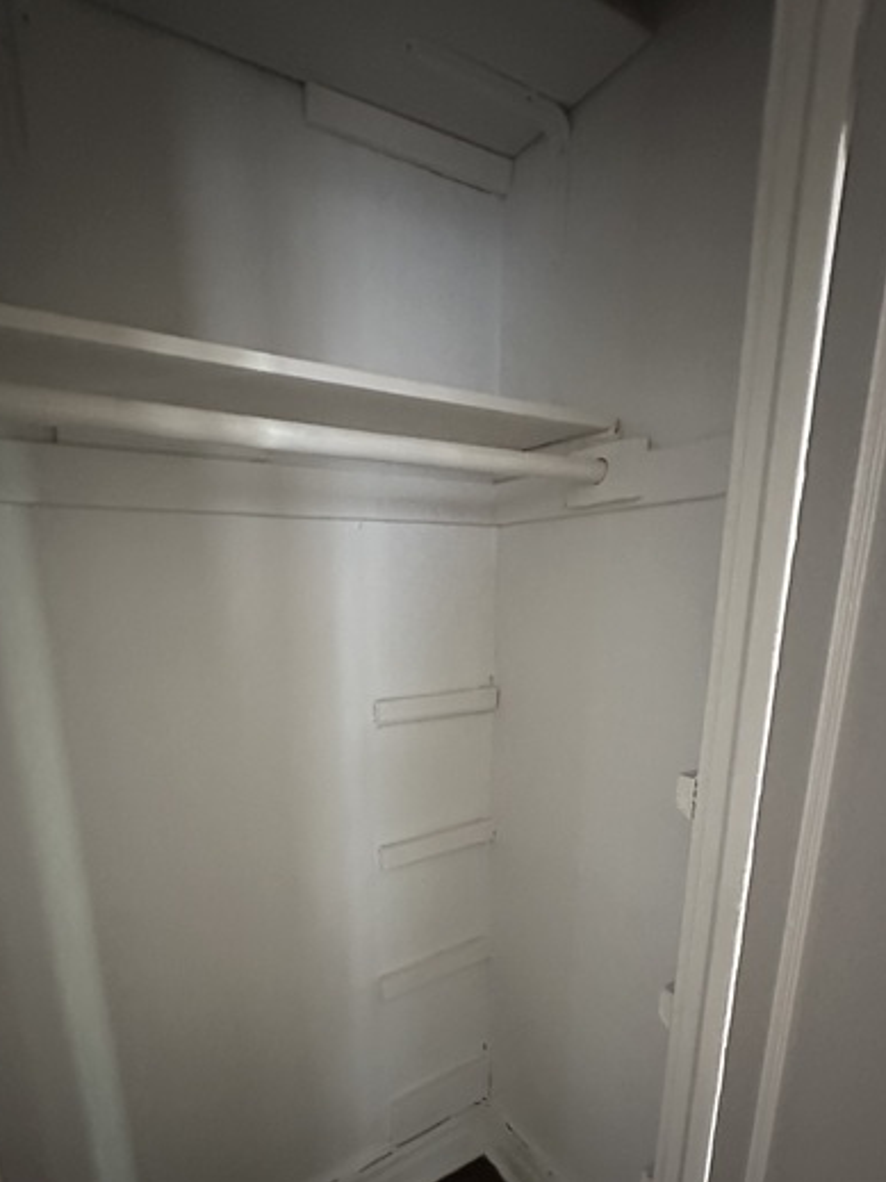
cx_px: 389
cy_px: 734
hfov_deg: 71.3
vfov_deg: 86.1
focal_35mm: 18
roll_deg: +1.5
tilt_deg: -13.7
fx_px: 615
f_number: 2.2
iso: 1250
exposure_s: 1/30
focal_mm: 2.22
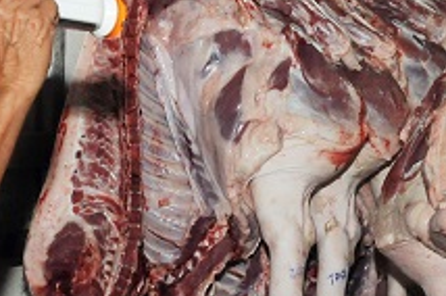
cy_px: 139
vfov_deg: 10.0
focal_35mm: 137
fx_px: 1695
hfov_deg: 15.0
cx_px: 304
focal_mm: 30
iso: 1000
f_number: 7.1
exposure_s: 1/125
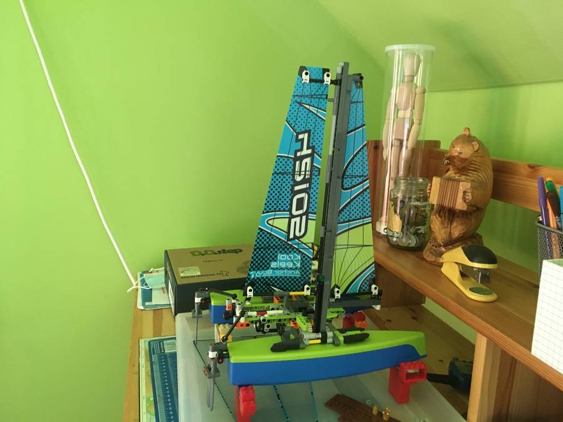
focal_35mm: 29
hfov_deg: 61.7
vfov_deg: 48.2
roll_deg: -1.9
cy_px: 211
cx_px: 282
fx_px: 472
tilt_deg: -11.2
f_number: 2.2
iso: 200
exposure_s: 1/17
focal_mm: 4.15
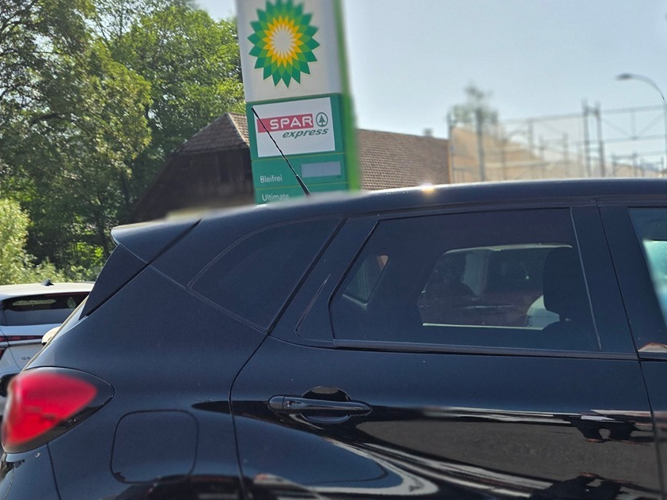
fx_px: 1060
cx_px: 674
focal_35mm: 55
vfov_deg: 25.9
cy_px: 425
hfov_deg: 32.1
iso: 80
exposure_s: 1/7626
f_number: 1.7
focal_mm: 6.3
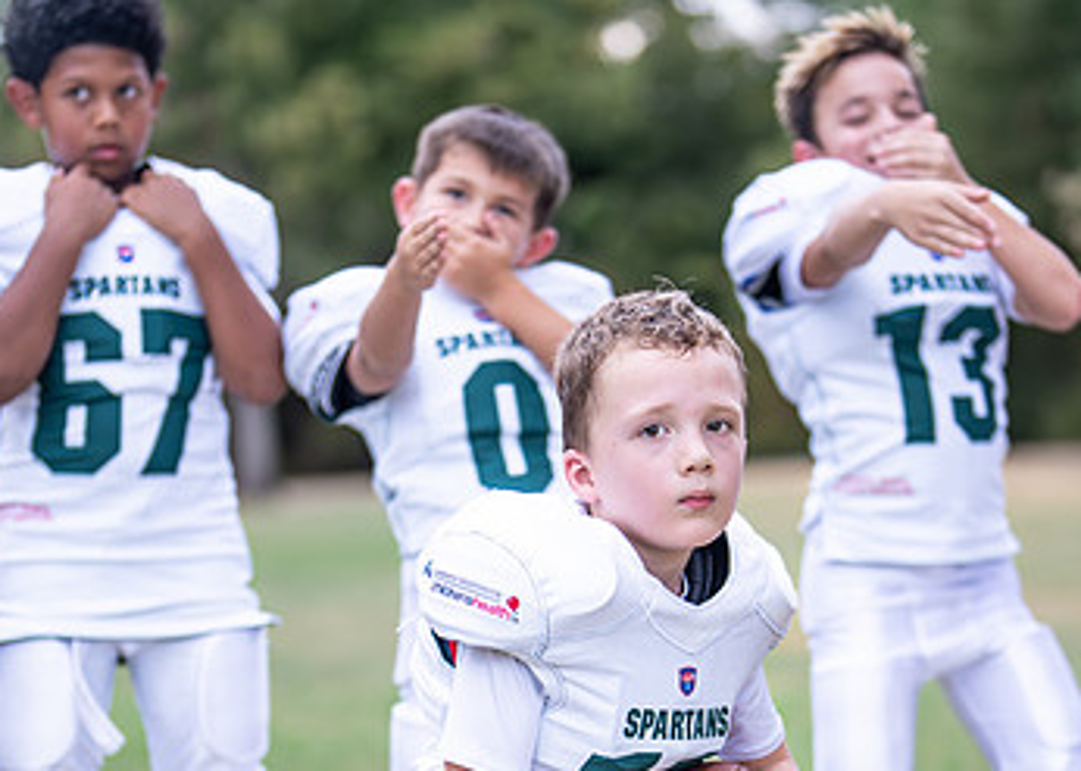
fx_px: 3776
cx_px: 621
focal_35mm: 123
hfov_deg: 16.3
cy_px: 658
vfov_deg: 11.6
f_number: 1.2
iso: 200
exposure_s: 1/320
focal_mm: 50
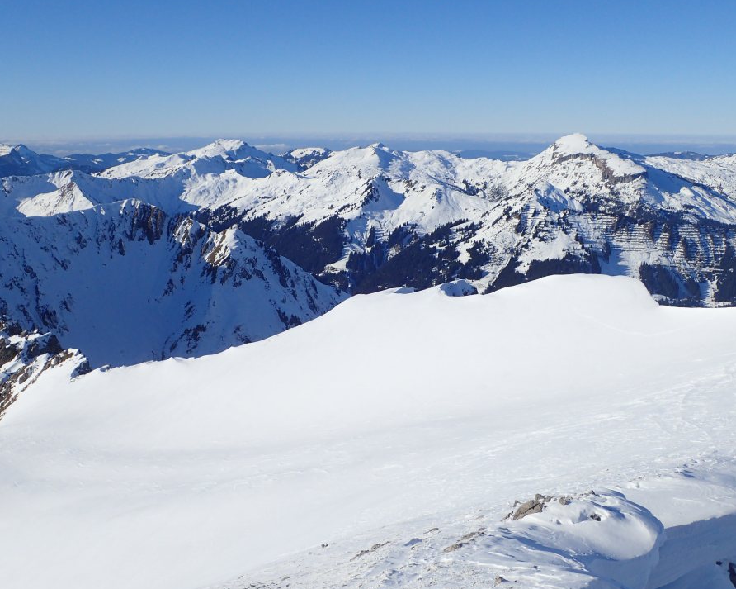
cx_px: 338
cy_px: 289
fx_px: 871
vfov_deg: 37.3
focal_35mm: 40
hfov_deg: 45.8
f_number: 10
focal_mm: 6.42
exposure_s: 1/500
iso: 200
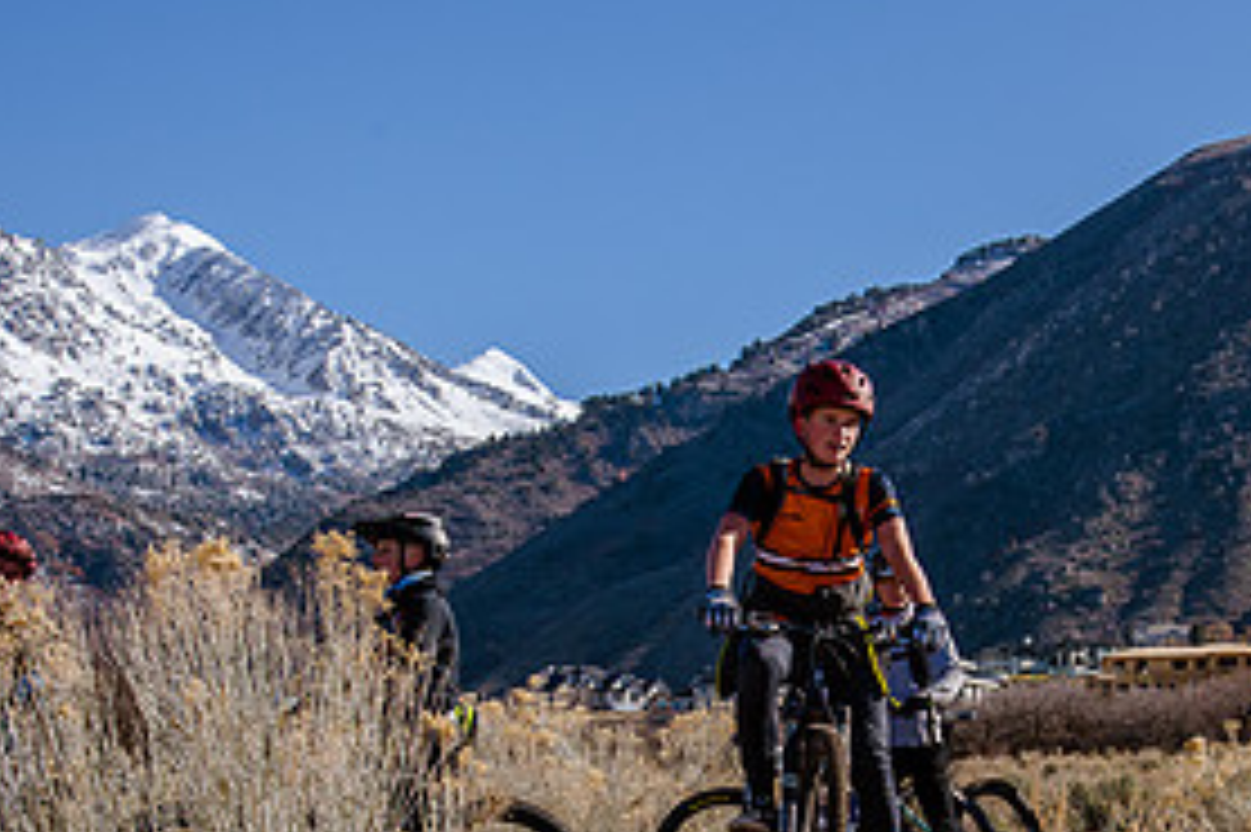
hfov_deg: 20.8
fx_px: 3403
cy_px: 759
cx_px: 723
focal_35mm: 98
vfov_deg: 13.8
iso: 200
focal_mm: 44
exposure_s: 1/500
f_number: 10
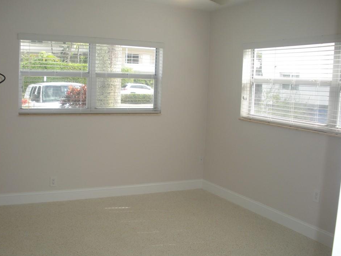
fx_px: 384
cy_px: 133
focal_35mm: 39
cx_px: 162
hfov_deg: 47.8
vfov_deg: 36.8
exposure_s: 1/95.5
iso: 88
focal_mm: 6.3
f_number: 3.5
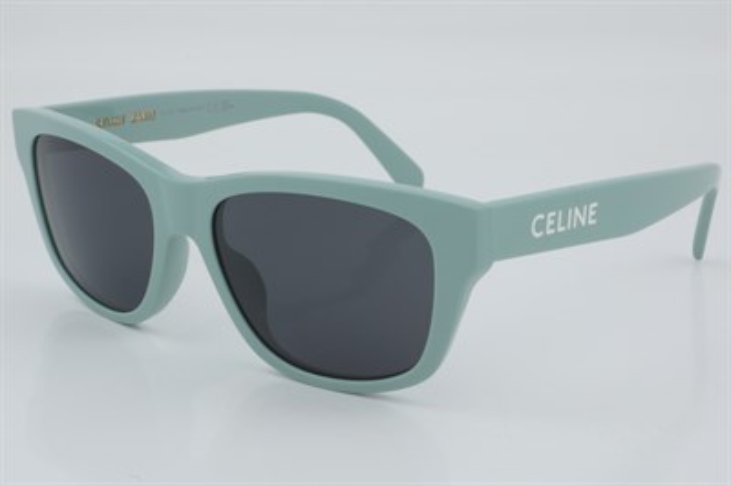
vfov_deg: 16.5
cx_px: 366
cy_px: 243
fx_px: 1674
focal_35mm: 82
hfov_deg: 24.6
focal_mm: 55
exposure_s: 1/3
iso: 100
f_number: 32
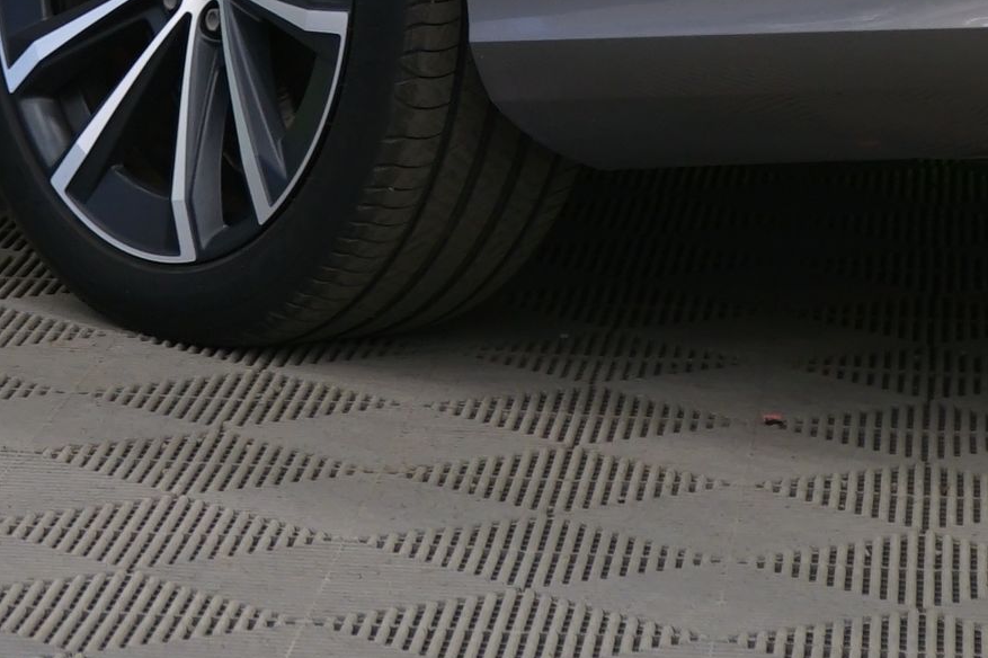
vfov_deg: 6.1
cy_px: -717
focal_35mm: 220
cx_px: 448
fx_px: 6035
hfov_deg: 9.4
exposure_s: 1/10
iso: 400
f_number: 4.5
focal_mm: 49
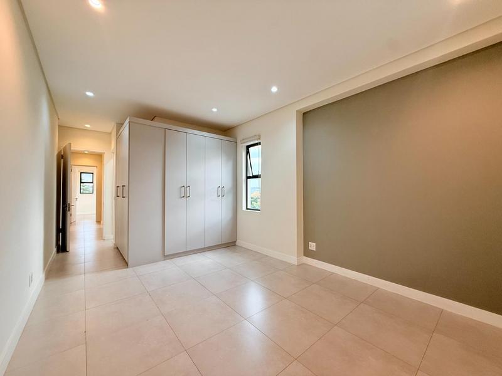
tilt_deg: +0.8
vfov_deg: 85.7
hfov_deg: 102.1
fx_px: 203
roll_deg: +0.3
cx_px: 251
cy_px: 188
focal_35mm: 14
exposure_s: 1/99
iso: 250
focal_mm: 2.22
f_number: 2.2
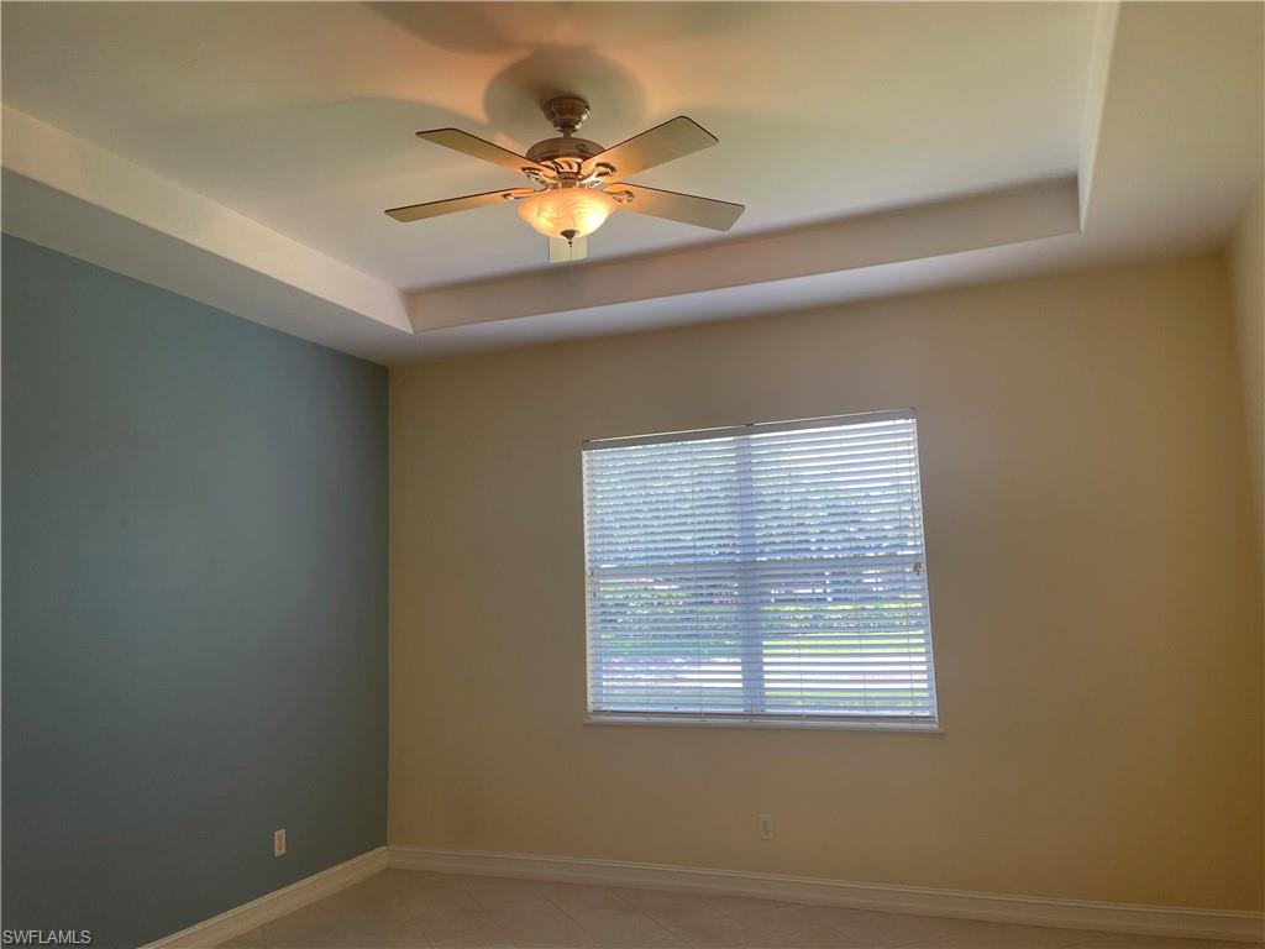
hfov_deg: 67.3
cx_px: 632
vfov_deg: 53.1
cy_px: 474
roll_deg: +1.9
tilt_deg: +7.1
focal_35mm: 26
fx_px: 950
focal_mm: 4.2
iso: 64
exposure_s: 1/120
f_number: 1.6
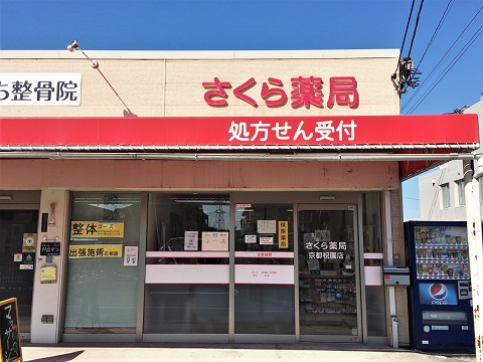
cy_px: 181
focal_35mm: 29
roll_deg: -1.1
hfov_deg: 61.7
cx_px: 242
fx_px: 405
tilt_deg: +8.4
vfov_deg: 48.2
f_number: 2.2
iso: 25
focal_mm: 4.15
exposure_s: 1/2331
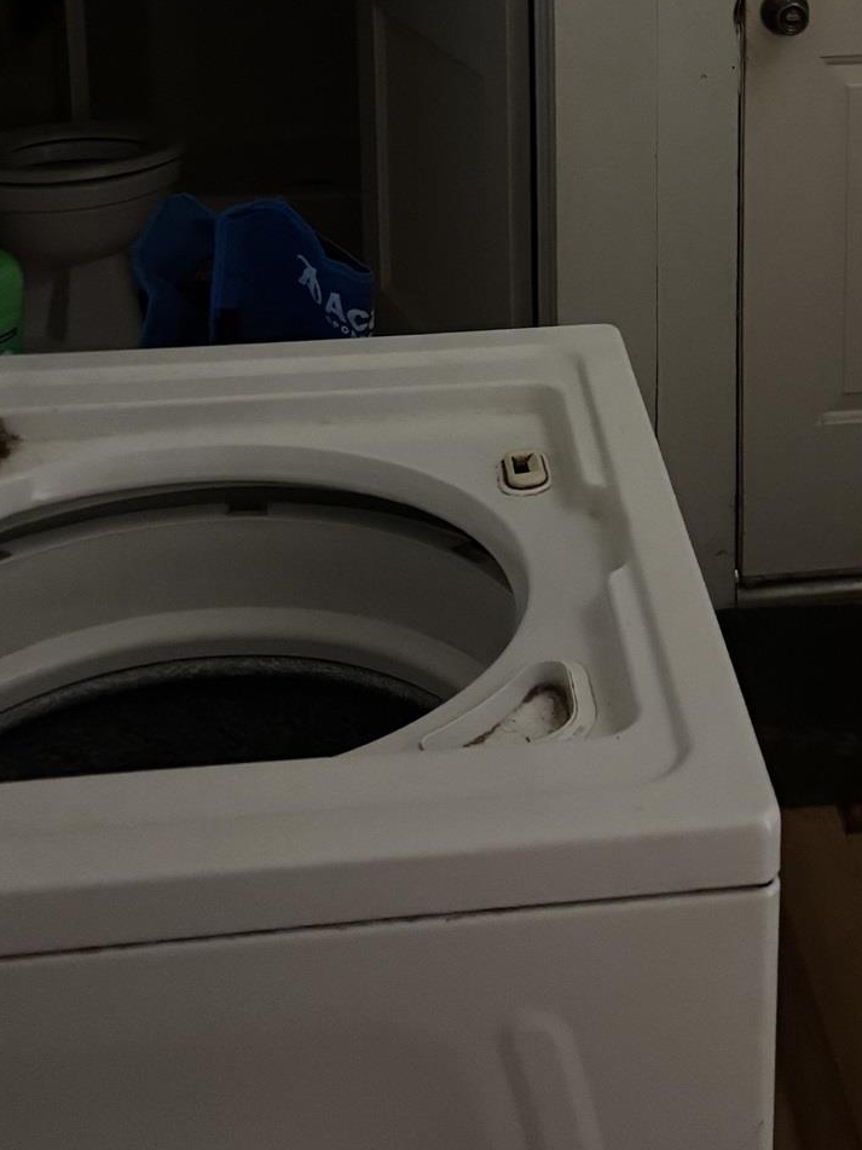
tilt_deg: -11.2
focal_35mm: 63
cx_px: 737
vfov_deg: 28.7
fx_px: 2092
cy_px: -11
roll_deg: -1.9
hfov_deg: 22.8
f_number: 1.6
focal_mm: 5.96
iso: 1000
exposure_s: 1/24
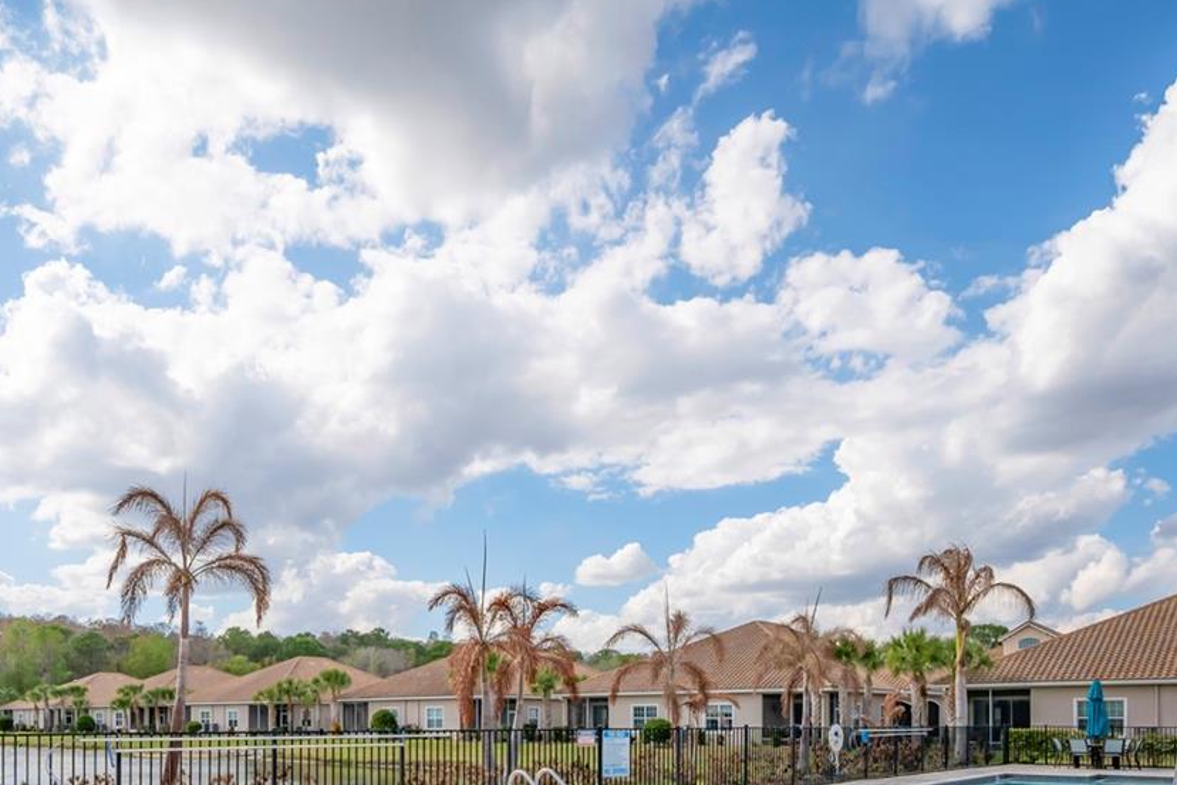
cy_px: 702
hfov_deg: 63.6
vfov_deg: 41.5
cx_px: 547
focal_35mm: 29
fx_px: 948
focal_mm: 15
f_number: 9
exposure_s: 1/1000
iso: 100
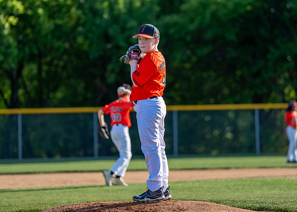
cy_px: 101
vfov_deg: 7.2
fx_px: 1679
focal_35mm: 199
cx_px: 137
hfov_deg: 10.1
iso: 100
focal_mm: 157
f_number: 2.8
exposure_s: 1/1000
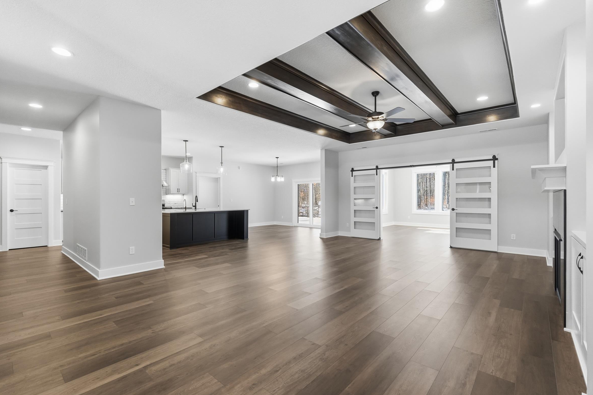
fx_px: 264
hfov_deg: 96.7
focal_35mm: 16
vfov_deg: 73.7
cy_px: 199
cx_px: 282
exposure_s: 1/2000
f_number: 4
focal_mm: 10
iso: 800
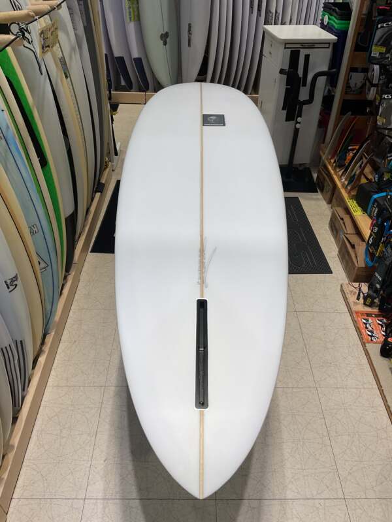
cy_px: 261
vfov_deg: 61.7
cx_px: 196
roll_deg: -0.8
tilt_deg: -39.5
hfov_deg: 48.2
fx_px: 438
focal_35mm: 29
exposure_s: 1/147
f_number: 1.8
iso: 16
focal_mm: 3
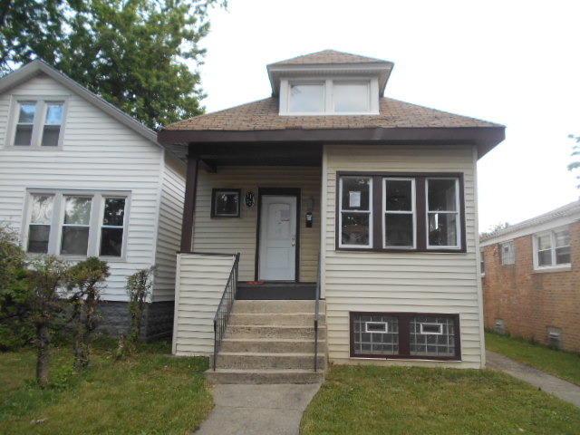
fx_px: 436
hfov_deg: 67.3
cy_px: 218
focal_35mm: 26
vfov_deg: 53.1
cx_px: 290
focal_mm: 4.6
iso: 80
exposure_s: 1/125
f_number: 3.2
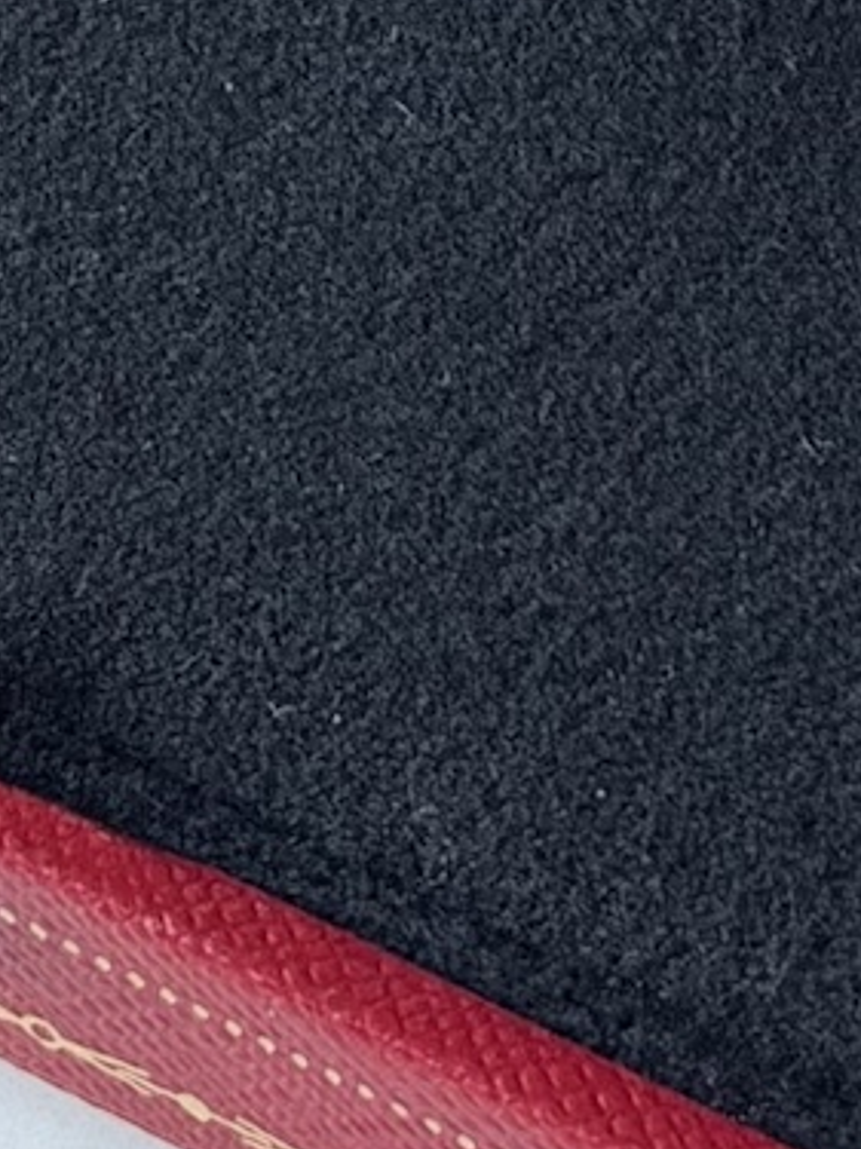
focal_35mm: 205
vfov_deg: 9.3
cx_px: 552
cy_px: -781
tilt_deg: -45.0
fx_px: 6802
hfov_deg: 7.2
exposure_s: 1/60
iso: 160
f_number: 1.78
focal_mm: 6.76
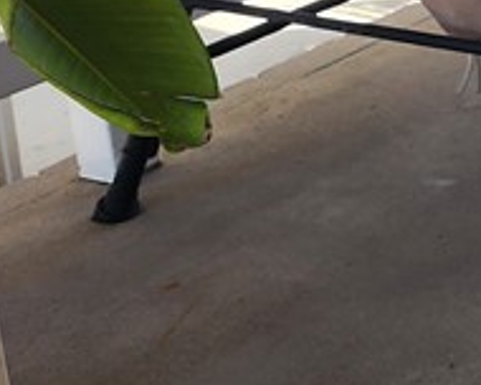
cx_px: 939
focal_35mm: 121
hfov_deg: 13.7
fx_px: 1723
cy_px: -233
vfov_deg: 12.0
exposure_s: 1/180
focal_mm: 6.4
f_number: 1.8
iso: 20
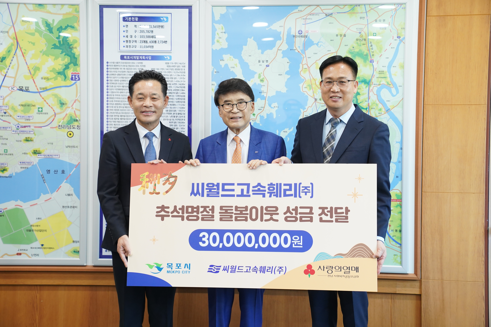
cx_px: 246
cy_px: 164
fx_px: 914
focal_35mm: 67
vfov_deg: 20.3
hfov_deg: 30.1
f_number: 4
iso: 1600
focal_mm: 67
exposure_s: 1/160
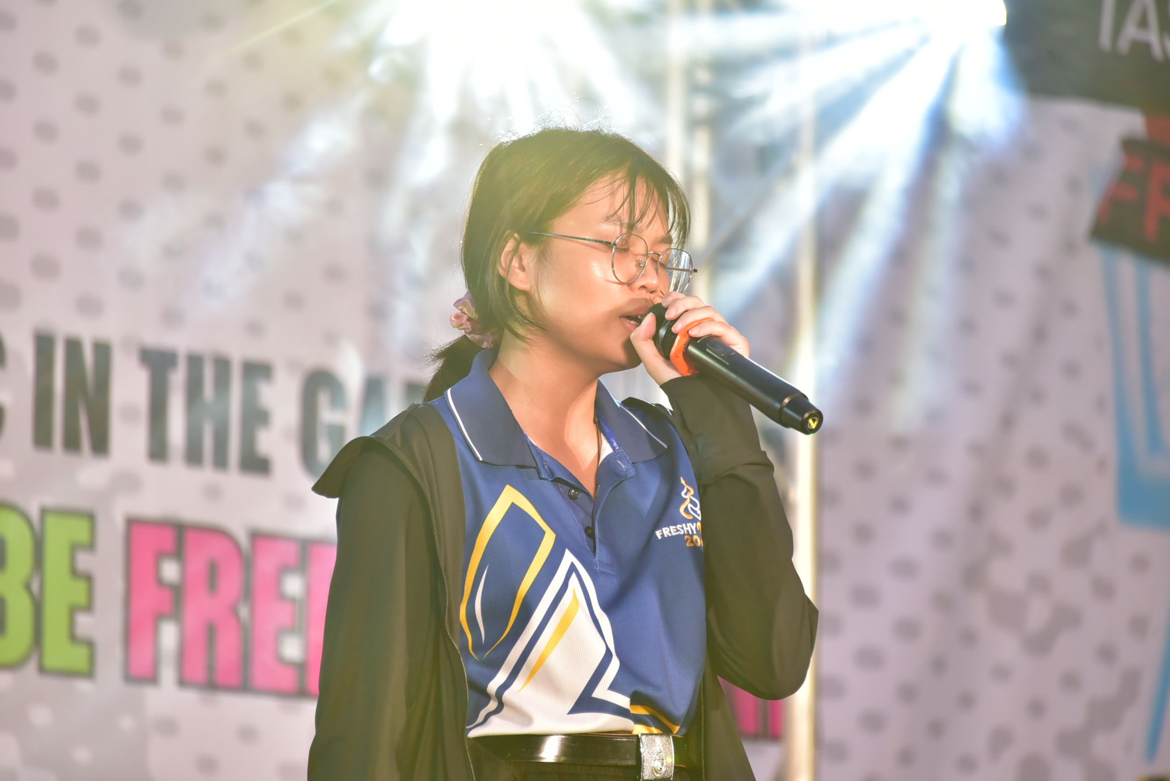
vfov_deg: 4.6
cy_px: 390
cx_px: 585
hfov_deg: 6.9
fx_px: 9753
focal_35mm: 300
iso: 1250
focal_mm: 300
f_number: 5.6
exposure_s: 1/200
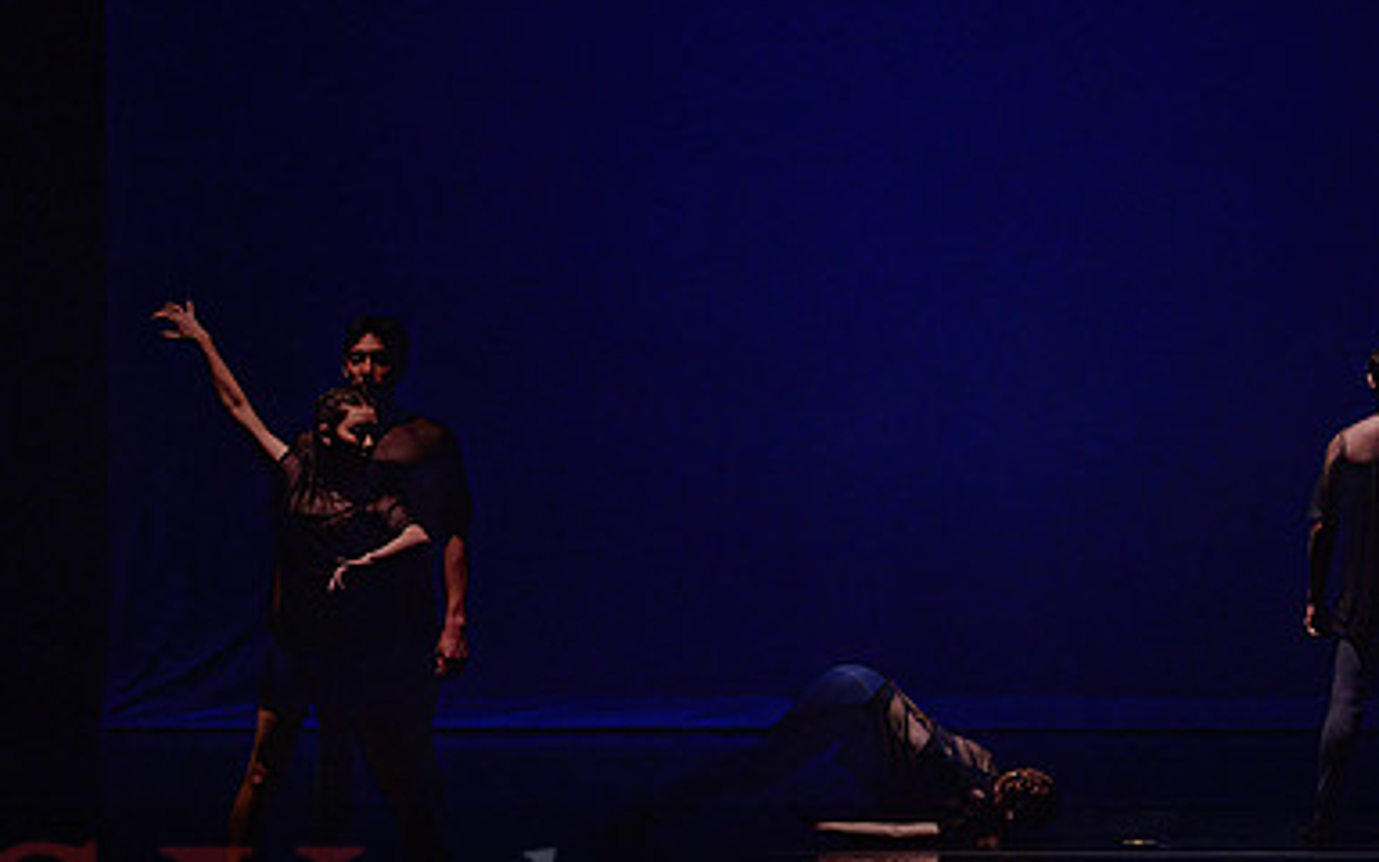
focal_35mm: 124
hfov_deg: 16.8
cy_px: 454
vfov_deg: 10.6
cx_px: 848
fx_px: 4660
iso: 1600
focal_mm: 70
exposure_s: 1/320
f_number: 2.8
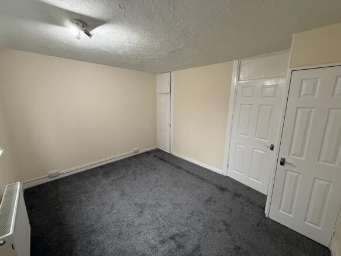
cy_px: 128
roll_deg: -0.7
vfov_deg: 85.7
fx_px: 138
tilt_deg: -11.2
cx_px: 170
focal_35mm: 14
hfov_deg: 102.1
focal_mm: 2.22
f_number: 2.2
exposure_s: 1/77
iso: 400
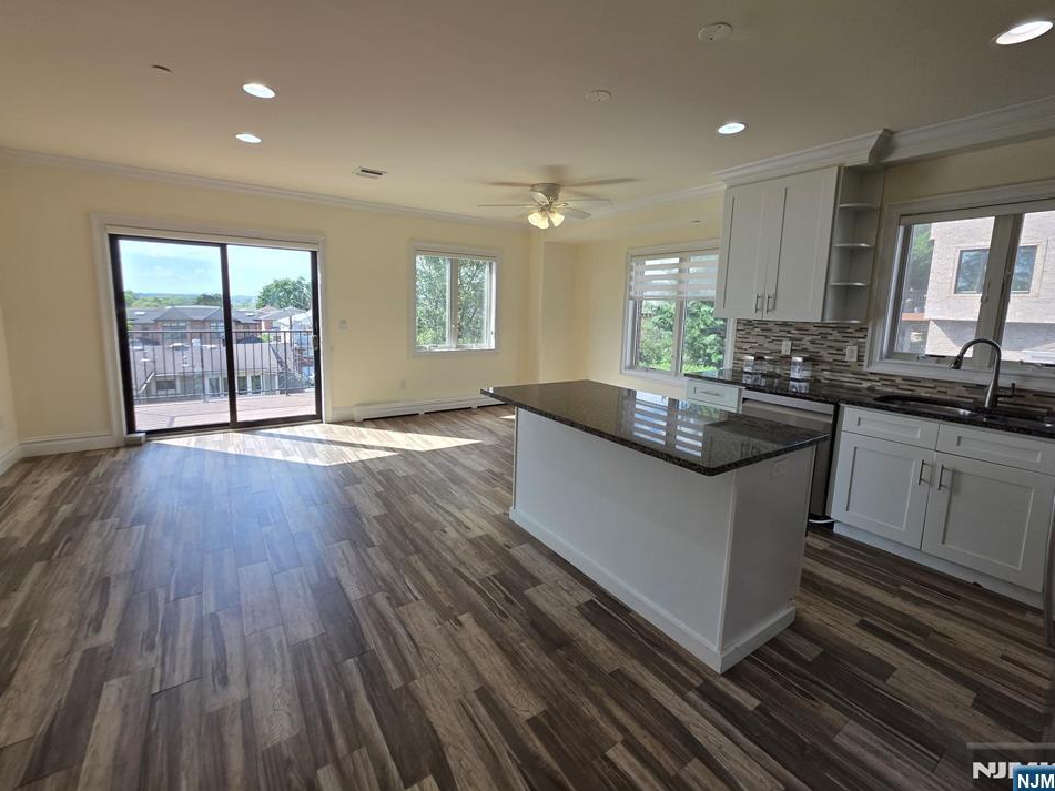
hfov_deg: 102.0
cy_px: 371
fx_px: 427
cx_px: 511
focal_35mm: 14
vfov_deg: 85.6
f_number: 1.9
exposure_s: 1/295
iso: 40
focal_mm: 2.2
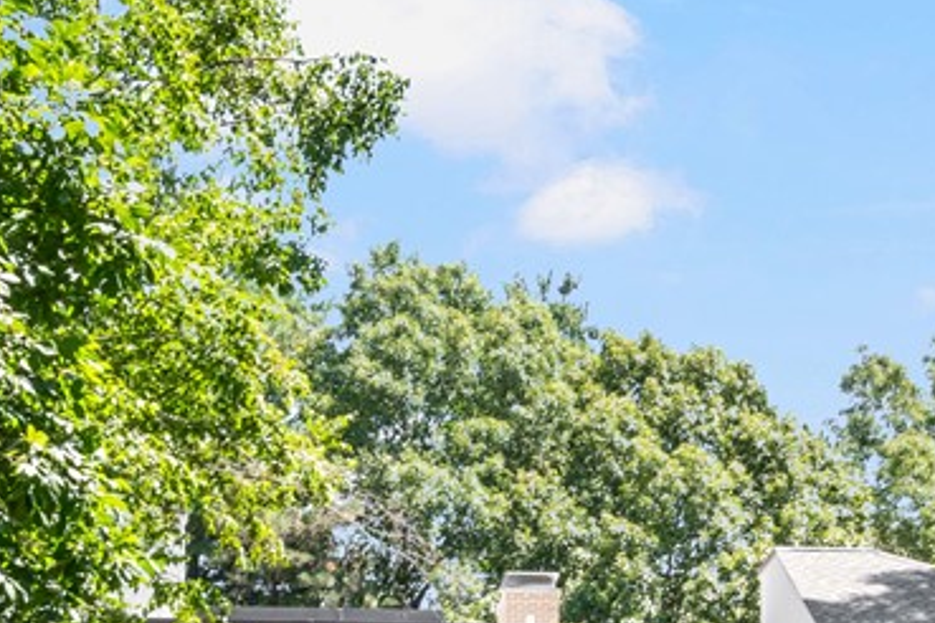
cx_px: 421
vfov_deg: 12.7
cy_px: 648
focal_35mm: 106
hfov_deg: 19.3
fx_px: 2753
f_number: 14
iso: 400
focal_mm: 24
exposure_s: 1/40
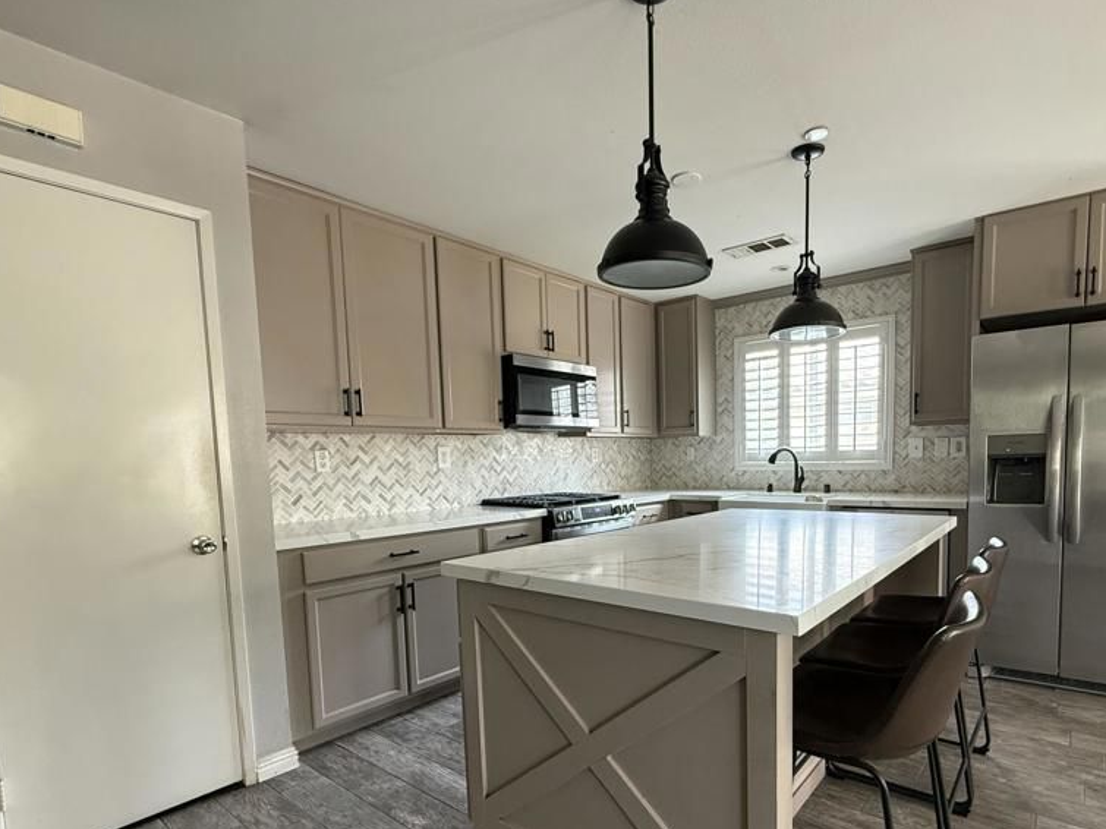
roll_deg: +1.0
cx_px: 640
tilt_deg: -5.3
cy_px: 508
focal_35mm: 19
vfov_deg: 67.8
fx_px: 607
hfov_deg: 84.0
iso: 400
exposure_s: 1/64
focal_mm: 2.22
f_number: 2.2
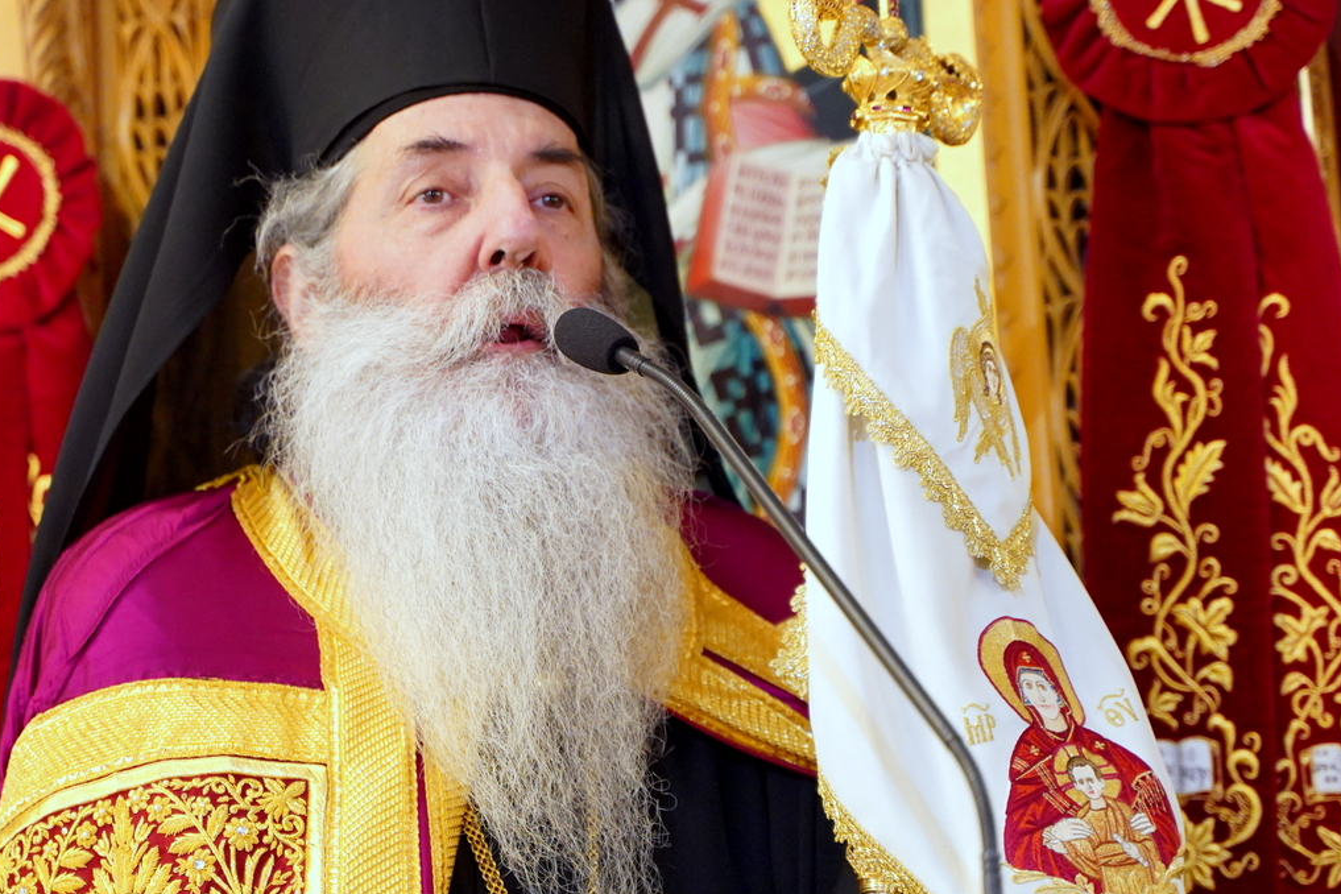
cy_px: 450
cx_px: 509
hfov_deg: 17.3
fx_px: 4395
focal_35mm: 118
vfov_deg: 11.6
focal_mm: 75
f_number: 3.2
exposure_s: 1/100
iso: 2500
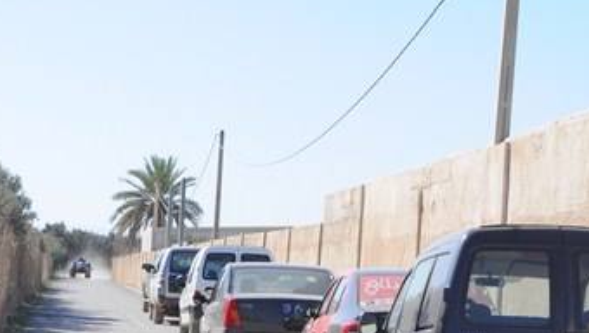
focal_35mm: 118
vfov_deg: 10.3
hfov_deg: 18.0
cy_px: 268
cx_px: 154
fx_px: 1845
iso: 200
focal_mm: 40
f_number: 10
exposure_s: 1/320
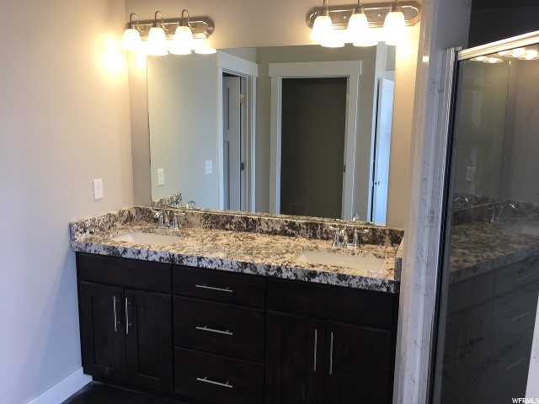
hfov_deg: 61.7
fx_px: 452
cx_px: 270
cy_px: 202
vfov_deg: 48.2
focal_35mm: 29
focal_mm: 4.15
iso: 25
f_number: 2.2
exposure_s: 1/50
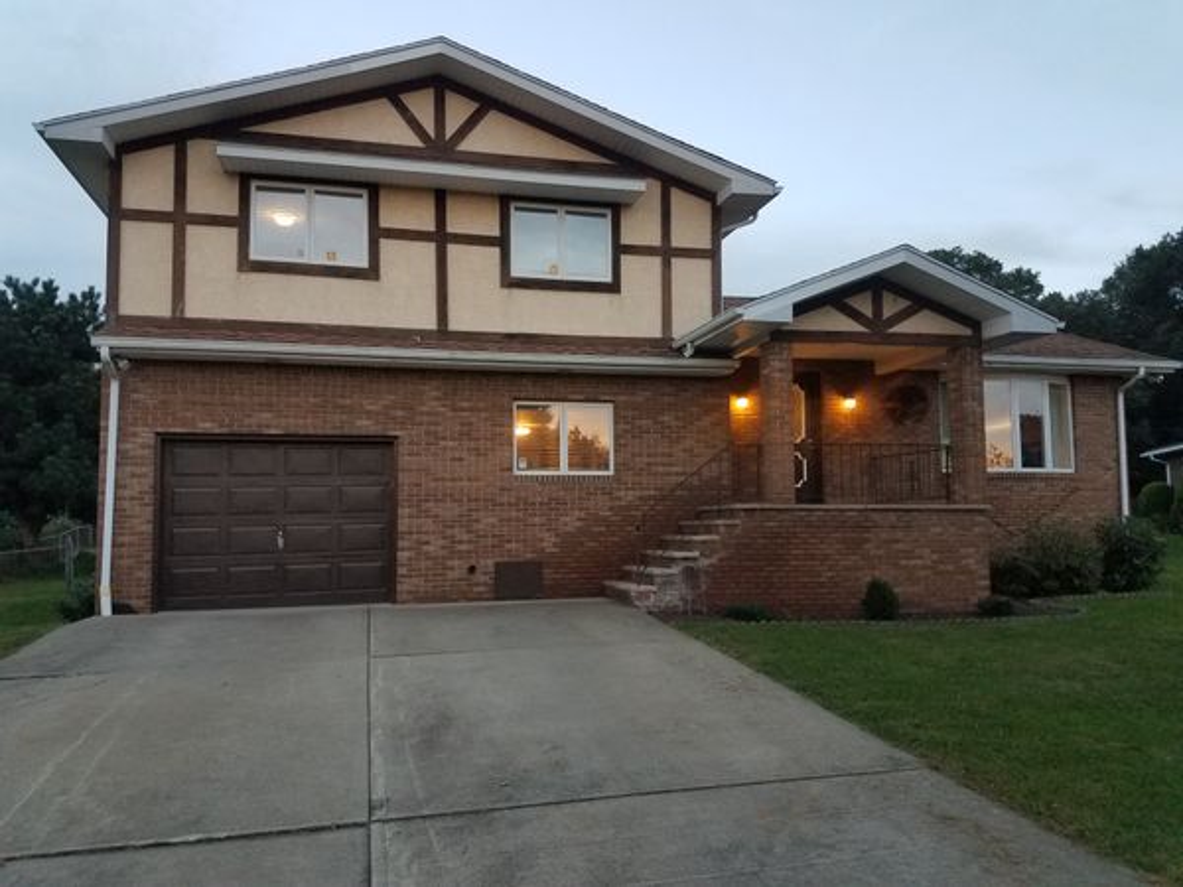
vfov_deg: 53.1
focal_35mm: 26
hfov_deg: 67.3
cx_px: 592
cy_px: 444
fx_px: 889
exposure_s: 1/60
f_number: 1.7
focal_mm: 4.2
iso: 160
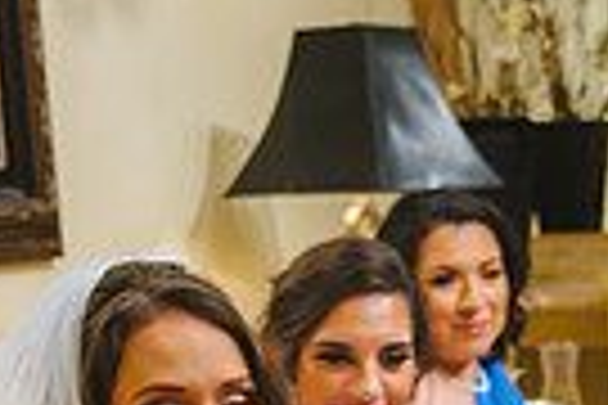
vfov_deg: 11.1
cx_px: 593
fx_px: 1976
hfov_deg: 17.1
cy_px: 675
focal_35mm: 117
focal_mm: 24
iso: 1000
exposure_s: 1/250
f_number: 2.8
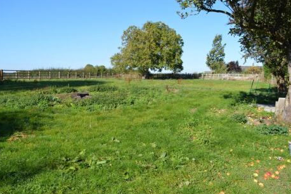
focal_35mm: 28
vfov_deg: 46.4
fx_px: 226
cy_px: 98
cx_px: 141
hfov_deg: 65.5
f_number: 8
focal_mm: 18
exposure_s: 1/250
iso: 100
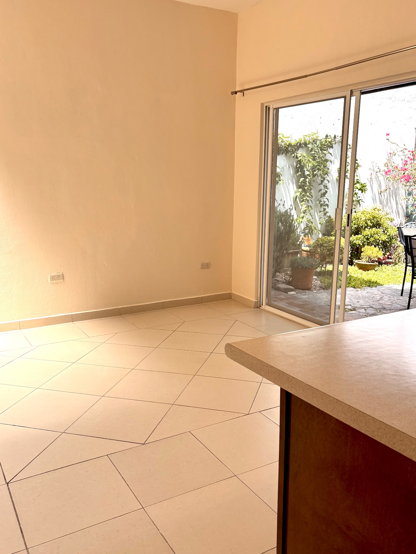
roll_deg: -0.8
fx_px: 497
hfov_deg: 45.4
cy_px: 286
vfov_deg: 58.3
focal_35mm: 31
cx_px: 213
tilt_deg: -11.9
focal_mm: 5.96
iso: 64
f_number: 1.6
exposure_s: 1/920
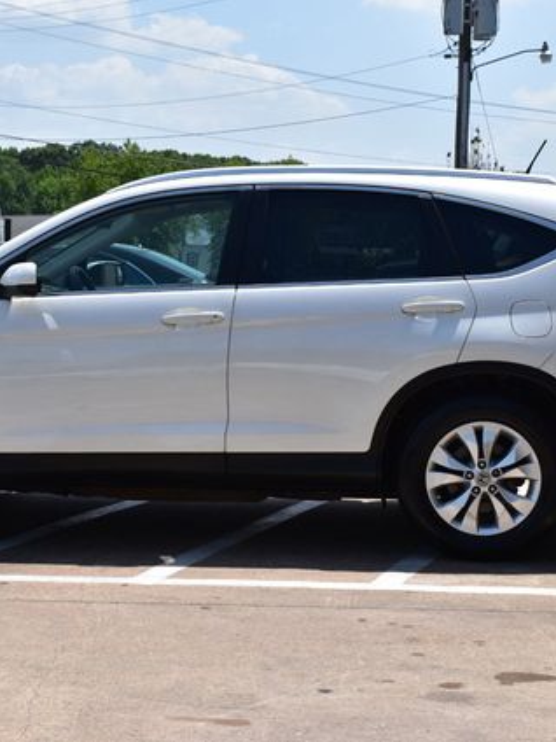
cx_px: 222
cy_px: 371
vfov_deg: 26.3
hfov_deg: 19.9
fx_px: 1585
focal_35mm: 74
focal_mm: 34
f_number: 11
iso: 280
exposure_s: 1/500
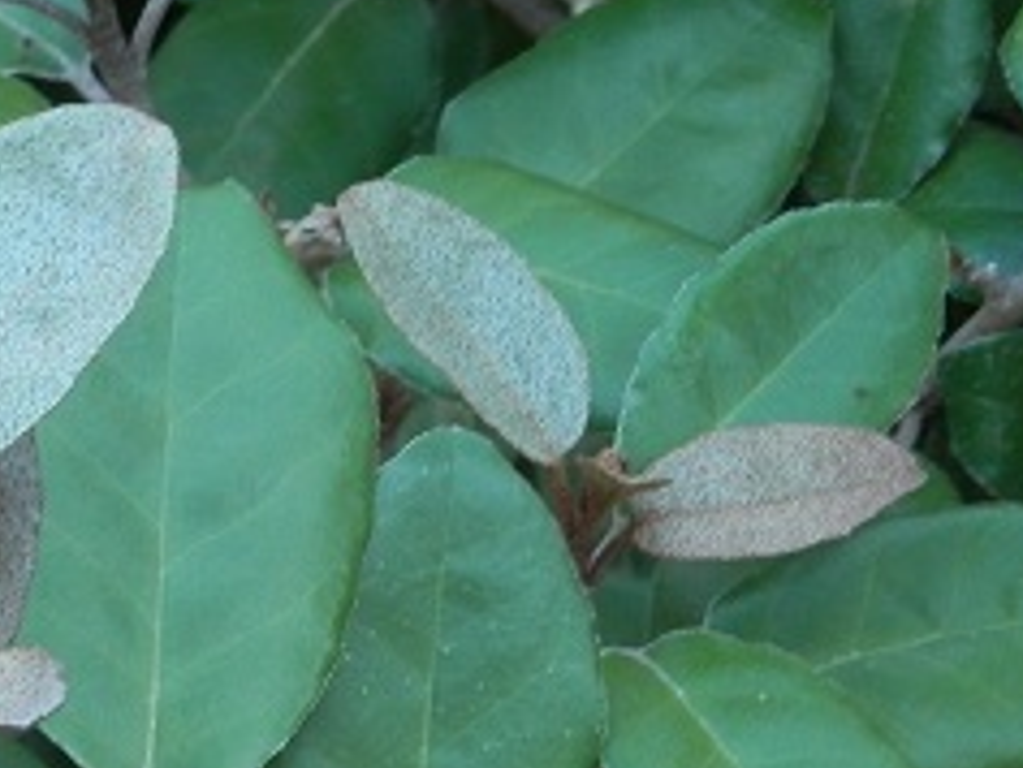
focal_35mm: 317
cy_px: 669
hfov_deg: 6.2
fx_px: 9373
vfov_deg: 4.7
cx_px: -35
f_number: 5.4
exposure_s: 1/40
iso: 200
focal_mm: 25.1
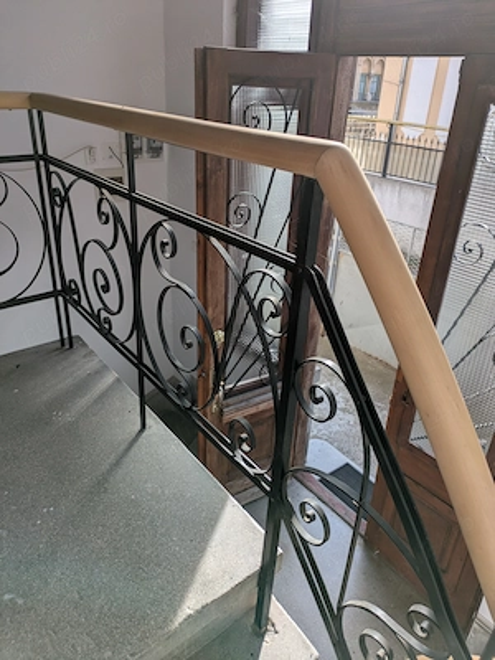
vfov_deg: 69.4
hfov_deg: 54.9
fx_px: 477
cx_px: 248
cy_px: 330
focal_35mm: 25
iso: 43
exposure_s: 1/711
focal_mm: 5.43
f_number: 1.89
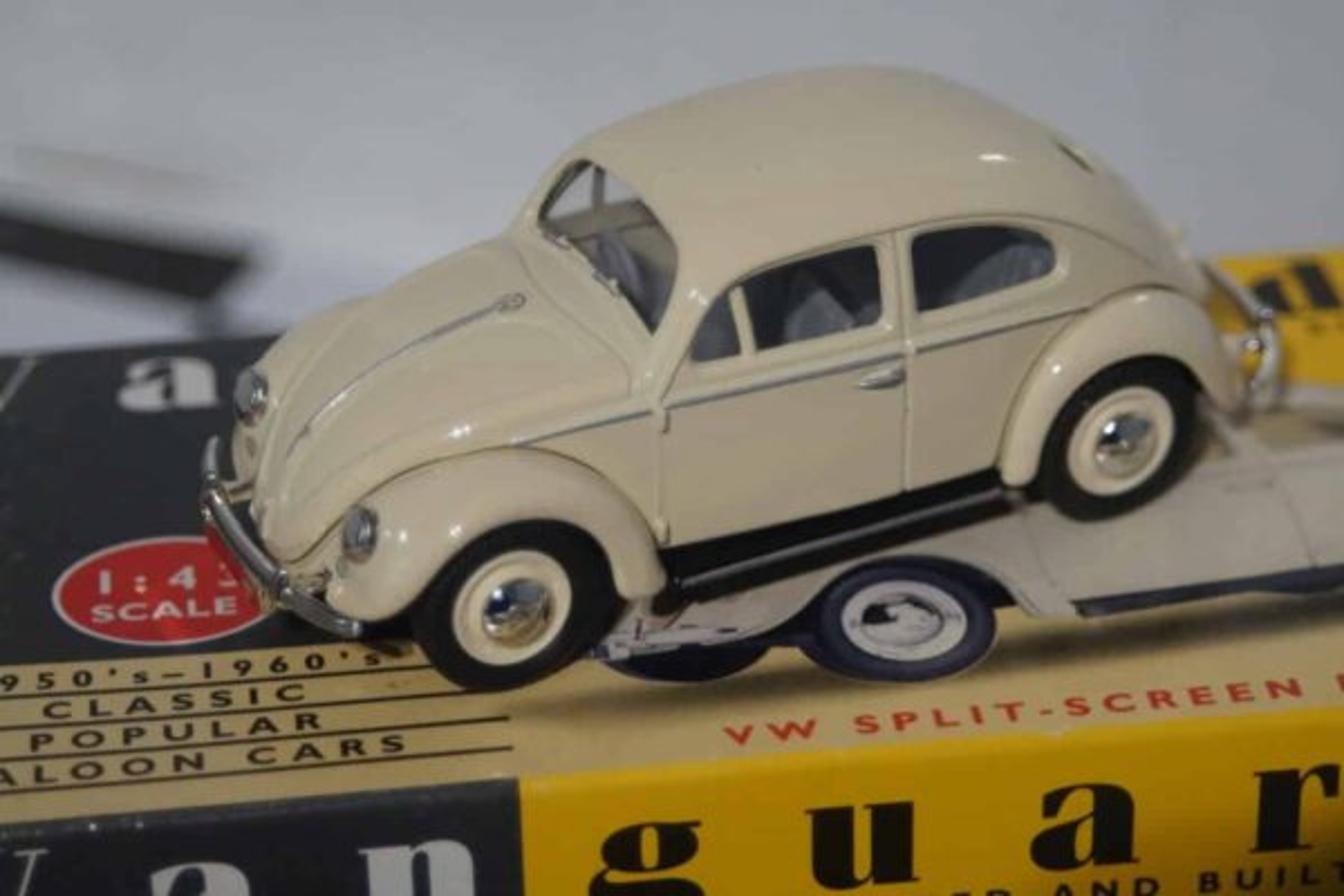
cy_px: 448
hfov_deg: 17.1
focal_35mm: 120
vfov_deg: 11.4
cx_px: 672
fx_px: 4480
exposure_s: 1/160
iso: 1600
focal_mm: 80
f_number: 5.6
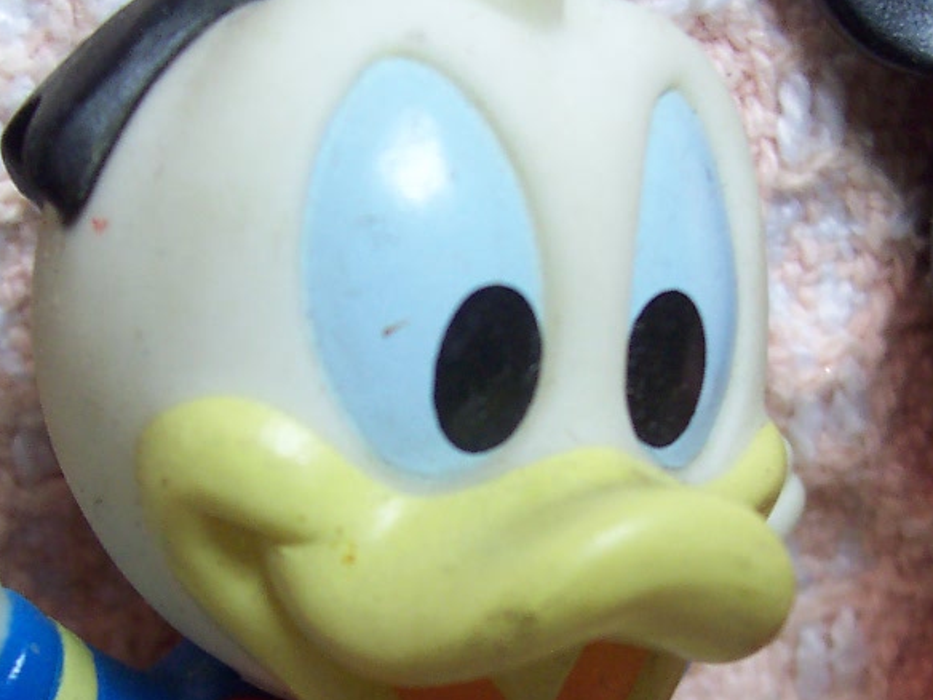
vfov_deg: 19.2
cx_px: 487
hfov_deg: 25.7
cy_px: 534
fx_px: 2048
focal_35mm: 76
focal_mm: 5.6
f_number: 2.8
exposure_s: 1/45
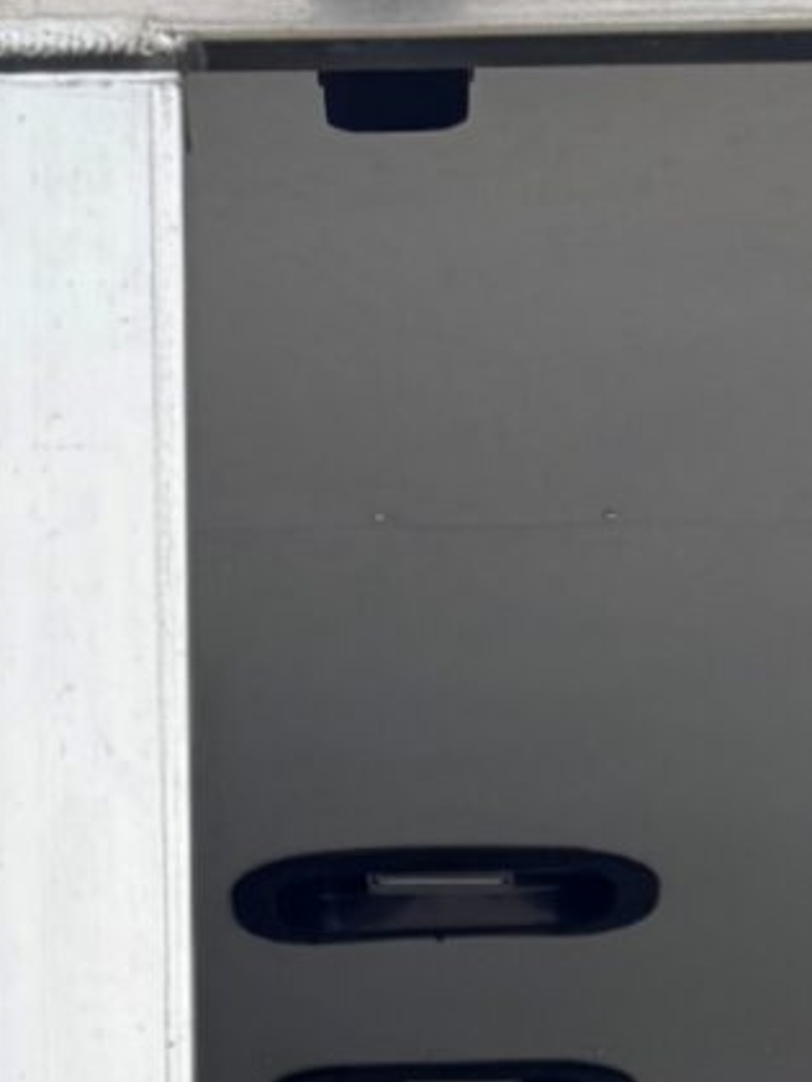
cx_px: 478
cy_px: 2364
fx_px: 4564
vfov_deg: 11.7
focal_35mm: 146
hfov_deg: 10.2
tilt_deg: -1.3
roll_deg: +1.6
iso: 80
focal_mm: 6.76
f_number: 1.78
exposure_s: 1/1311
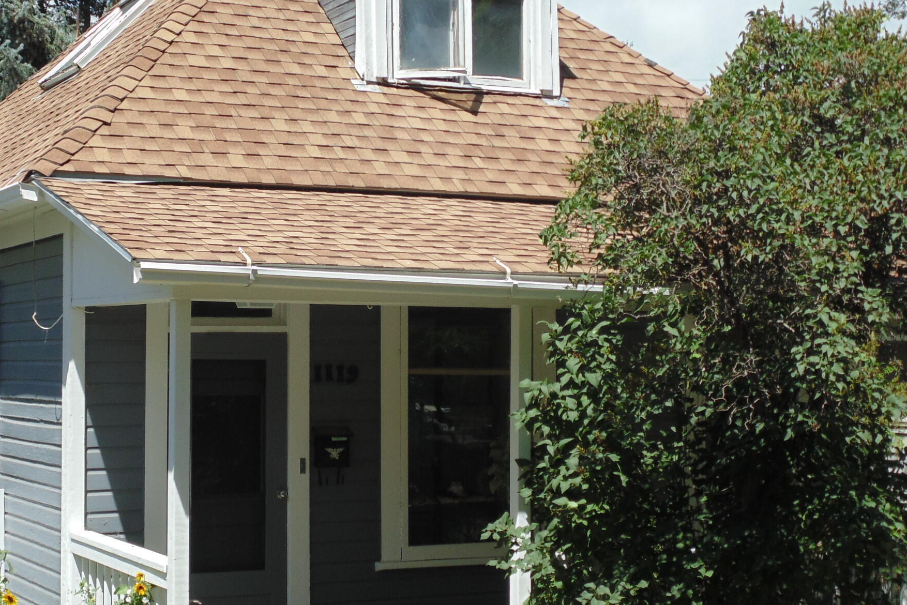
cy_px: 308
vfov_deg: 21.6
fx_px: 1587
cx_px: 263
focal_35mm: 63
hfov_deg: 31.5
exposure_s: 1/640
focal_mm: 7.4
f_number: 3.6
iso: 80
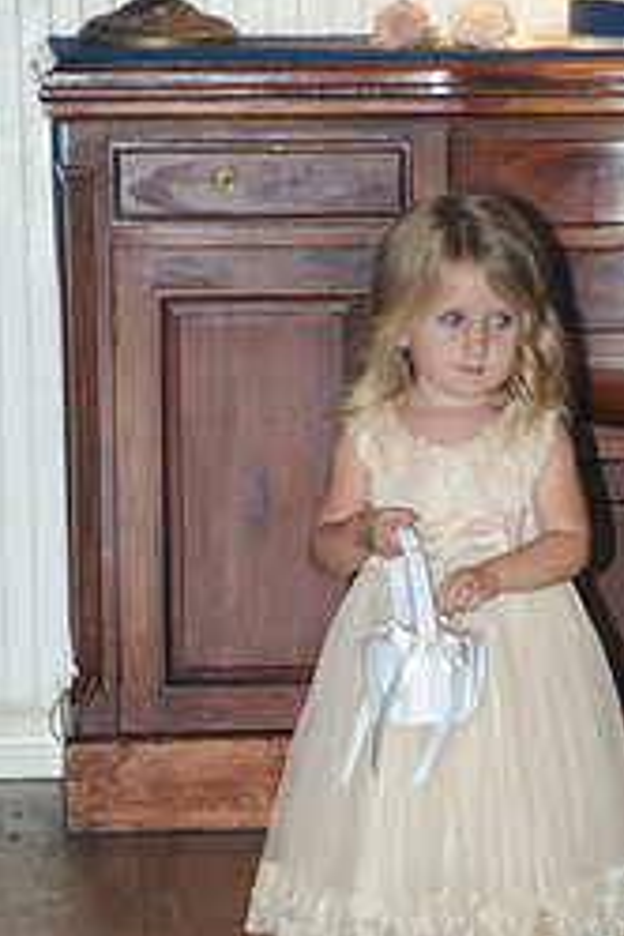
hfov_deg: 3.8
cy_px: 650
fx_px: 9489
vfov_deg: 5.6
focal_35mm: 365
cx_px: 432
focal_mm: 135
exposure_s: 1/60
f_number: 5.6
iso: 400
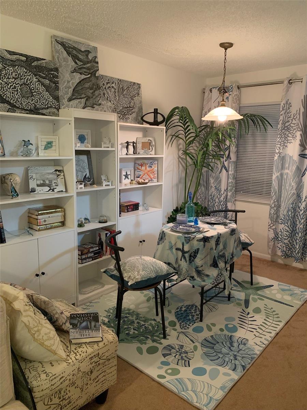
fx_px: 307
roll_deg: -0.9
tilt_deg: -9.7
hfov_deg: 53.1
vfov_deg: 67.3
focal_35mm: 26
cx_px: 154
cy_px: 205
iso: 500
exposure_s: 1/30
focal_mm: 4.25
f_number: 1.8
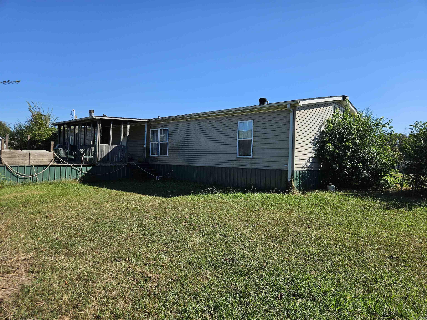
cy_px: 160
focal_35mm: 23
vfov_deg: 58.9
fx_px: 284
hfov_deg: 73.9
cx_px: 214
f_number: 1.8
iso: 25
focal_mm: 5.4
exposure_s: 1/1761
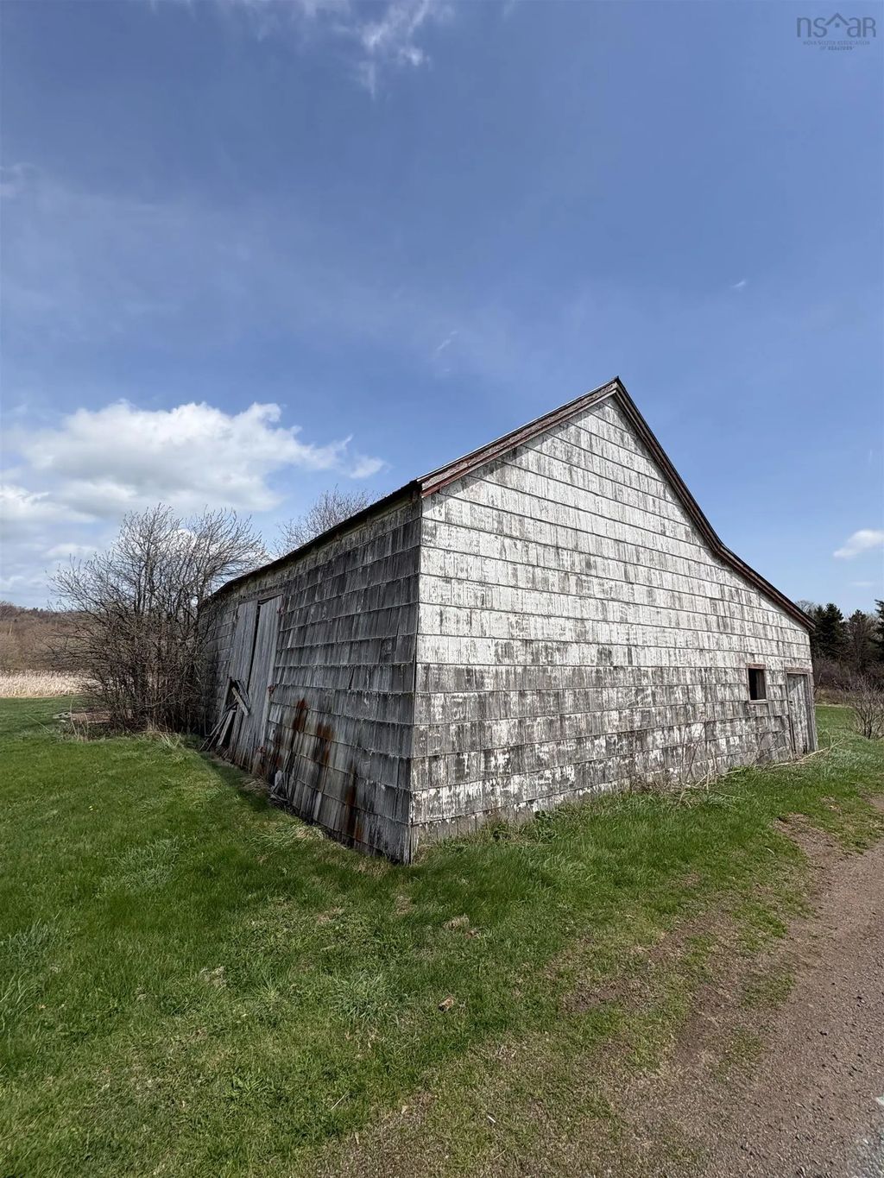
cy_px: 589
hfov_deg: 85.7
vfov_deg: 102.1
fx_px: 477
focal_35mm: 14
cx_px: 442
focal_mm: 2.22
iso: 50
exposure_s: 1/3247
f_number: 2.2
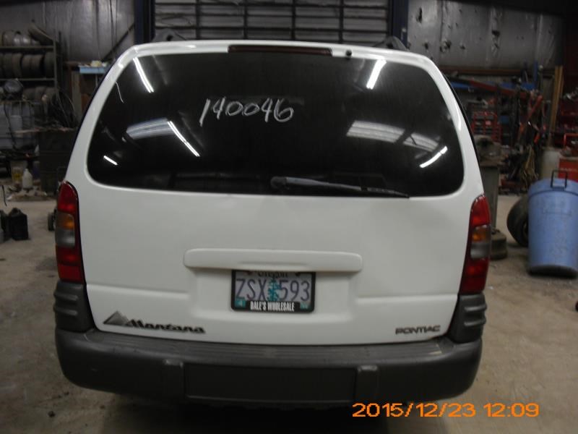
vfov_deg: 39.7
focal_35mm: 36
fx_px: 601
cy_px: 217
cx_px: 289
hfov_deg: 51.4
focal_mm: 6.3
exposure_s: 1/13
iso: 200
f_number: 3.1
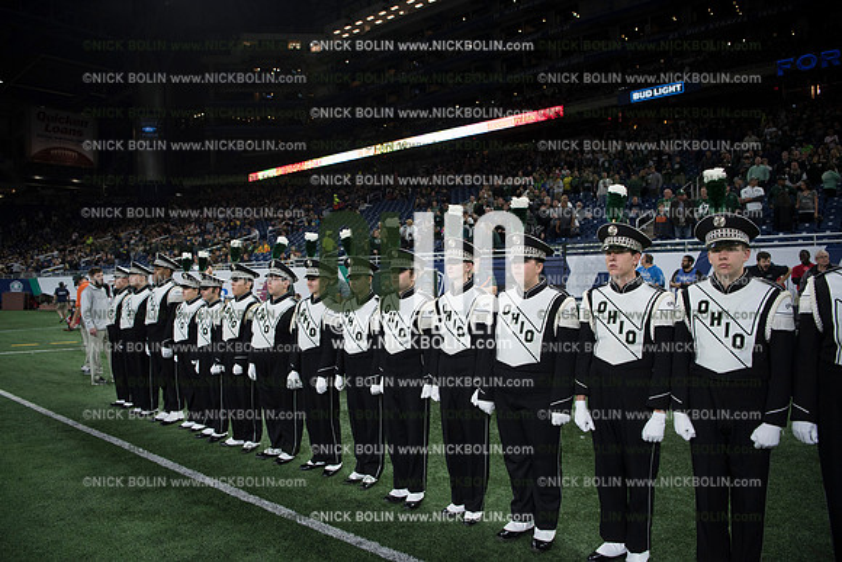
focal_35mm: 24
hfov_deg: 73.7
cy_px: 281
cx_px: 421
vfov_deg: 53.2
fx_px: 561
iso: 1250
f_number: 2.8
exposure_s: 1/1250
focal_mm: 24
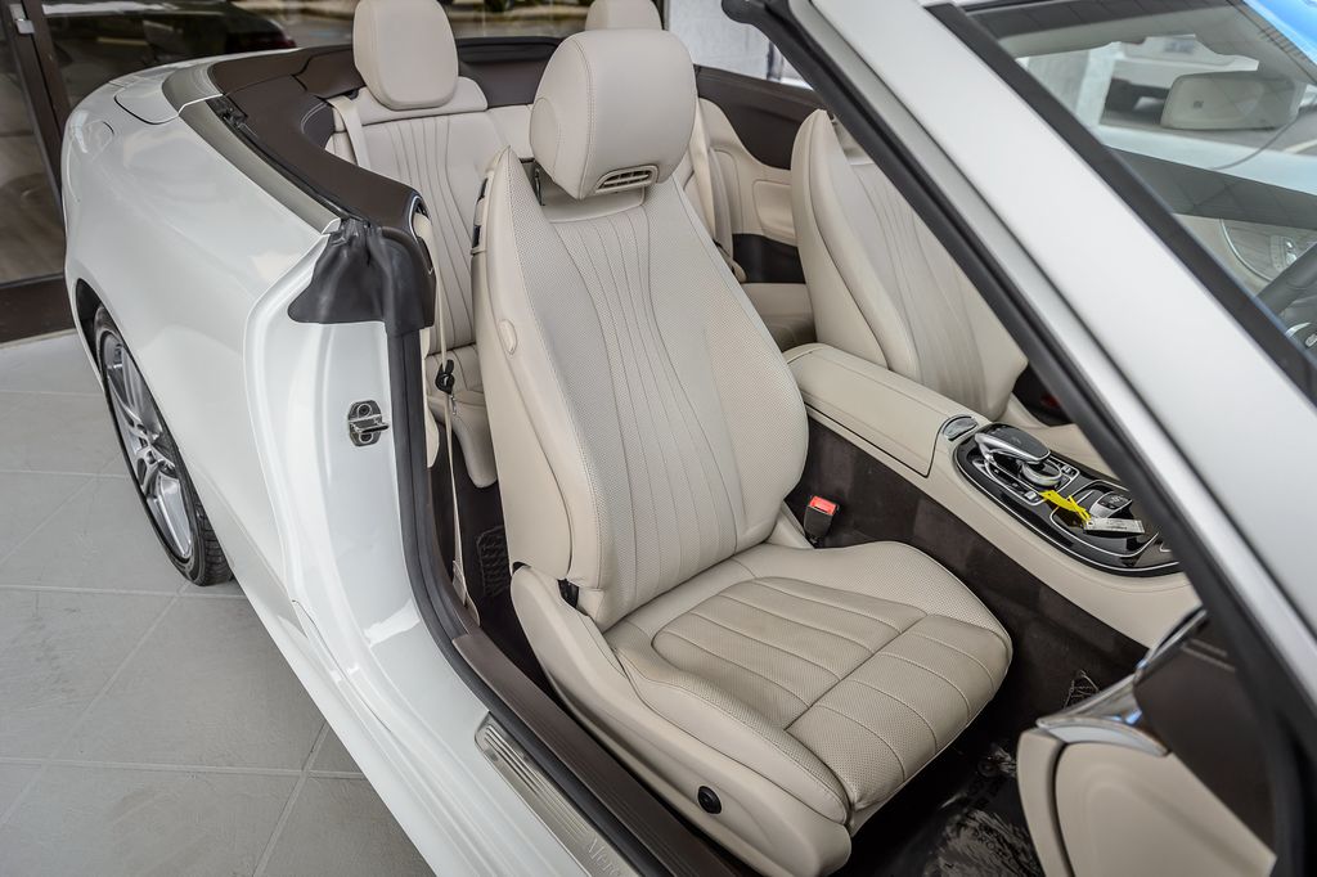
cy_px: 438
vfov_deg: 53.1
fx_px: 878
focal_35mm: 24
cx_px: 658
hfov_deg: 73.8
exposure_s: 1/800
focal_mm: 24
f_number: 4
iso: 400
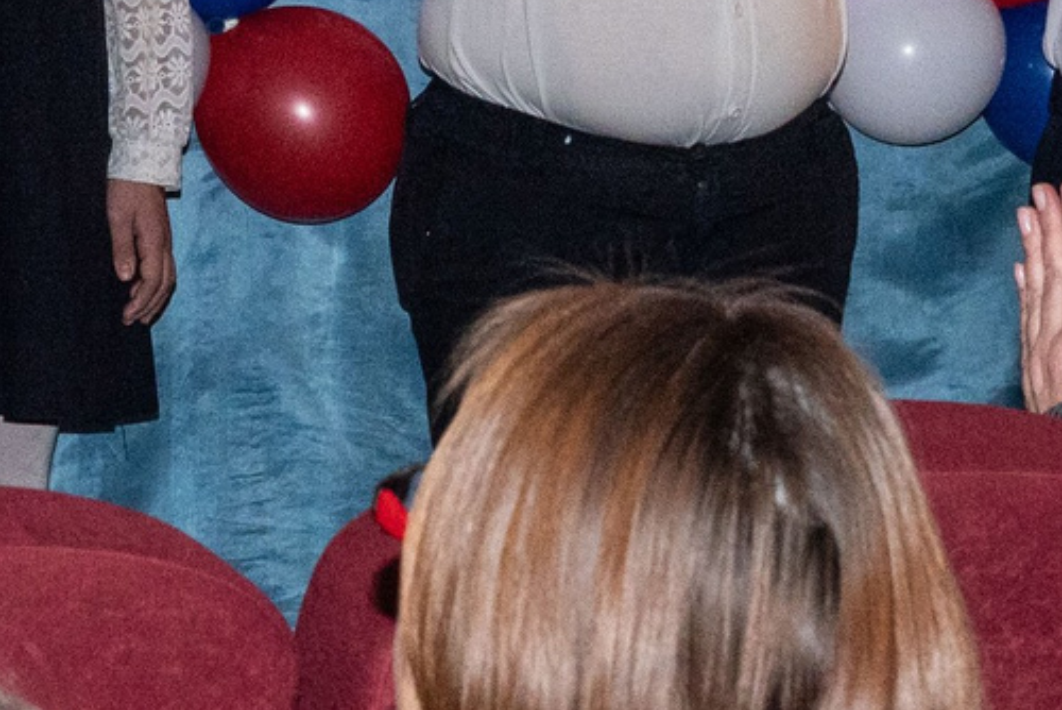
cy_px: -732
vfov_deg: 5.3
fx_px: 7556
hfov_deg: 8.0
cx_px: 142
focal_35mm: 256
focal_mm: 50
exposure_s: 1/200
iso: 800
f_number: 11
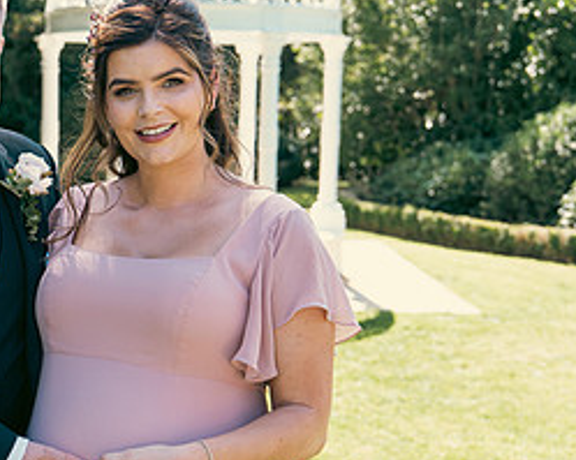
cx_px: 32
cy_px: 309
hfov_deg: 22.8
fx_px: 1380
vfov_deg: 18.9
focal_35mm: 81
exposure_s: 1/500
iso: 250
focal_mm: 37
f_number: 3.5
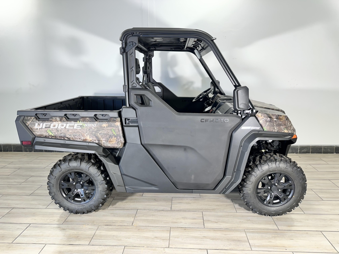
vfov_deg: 56.8
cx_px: 170
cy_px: 127
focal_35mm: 24
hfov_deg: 71.6
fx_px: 235
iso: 125
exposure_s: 1/50
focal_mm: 6.86
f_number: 1.78
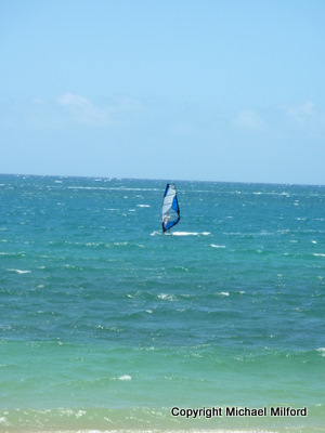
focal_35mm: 137
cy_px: 216
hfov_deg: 10.8
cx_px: 162
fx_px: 1715
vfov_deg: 14.4
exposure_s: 1/400
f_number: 4.5
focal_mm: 22.5
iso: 80
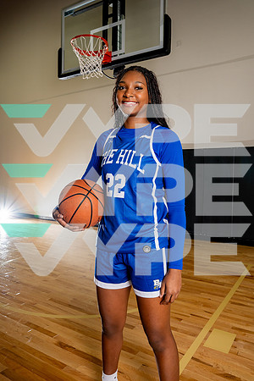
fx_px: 281
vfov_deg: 68.2
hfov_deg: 48.6
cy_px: 190
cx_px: 127
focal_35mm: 27
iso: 640
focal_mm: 26.6
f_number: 7.1
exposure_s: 1/200
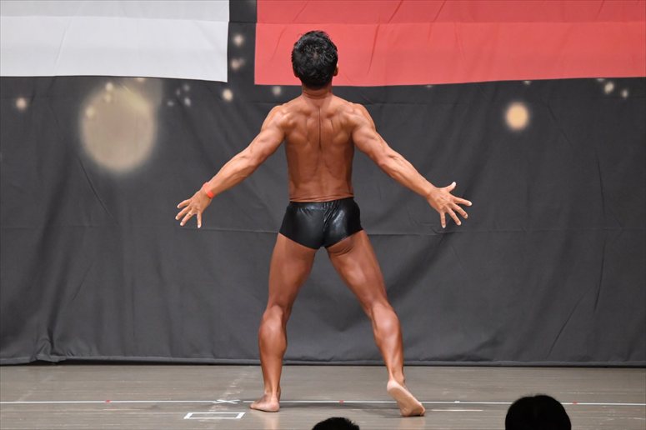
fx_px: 4305
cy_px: 215
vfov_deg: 5.7
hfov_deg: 8.6
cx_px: 323
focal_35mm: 240
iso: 8000
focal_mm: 160
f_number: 5.6
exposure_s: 1/400
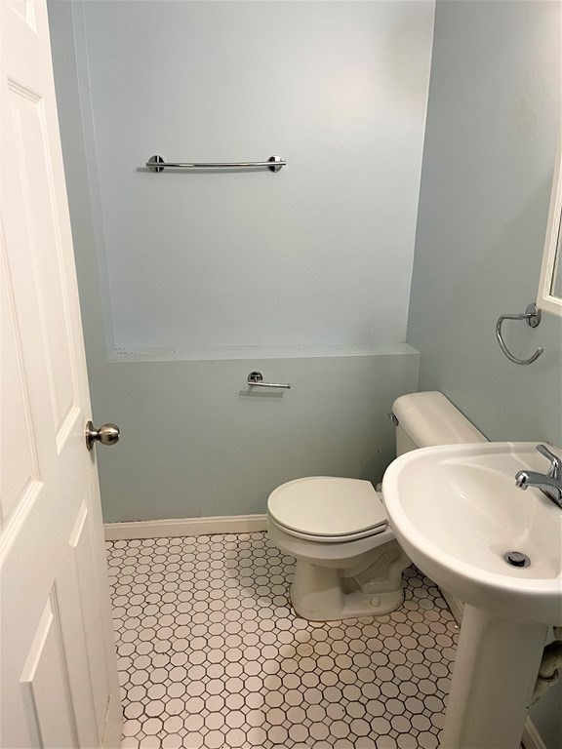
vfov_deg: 67.3
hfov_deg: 53.1
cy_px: 374
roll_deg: -0.3
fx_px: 563
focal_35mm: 26
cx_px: 281
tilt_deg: -18.2
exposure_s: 1/60
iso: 200
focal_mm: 5.1
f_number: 1.6
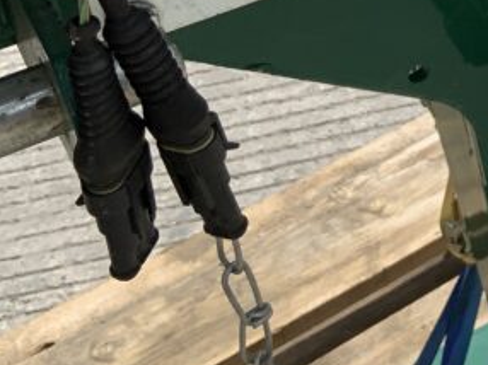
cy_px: -189
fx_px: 1465
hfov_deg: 17.3
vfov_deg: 13.4
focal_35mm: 104
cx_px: 708
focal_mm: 3
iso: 16
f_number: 1.8
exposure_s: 1/1786
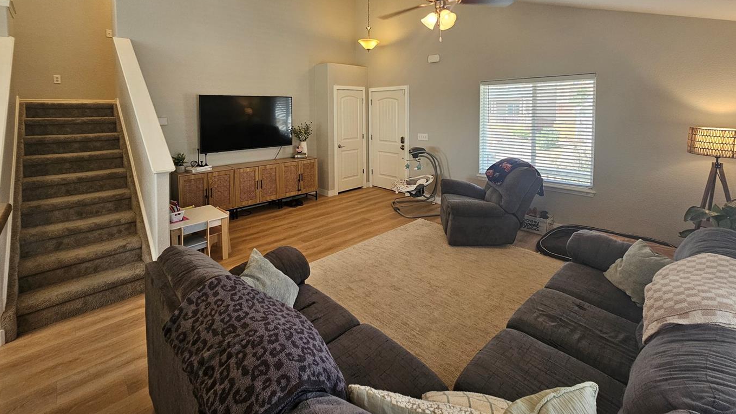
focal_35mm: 15
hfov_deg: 103.0
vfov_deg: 68.1
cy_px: 130
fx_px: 293
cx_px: 357
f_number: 2.2
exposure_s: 1/60
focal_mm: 2.2
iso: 80
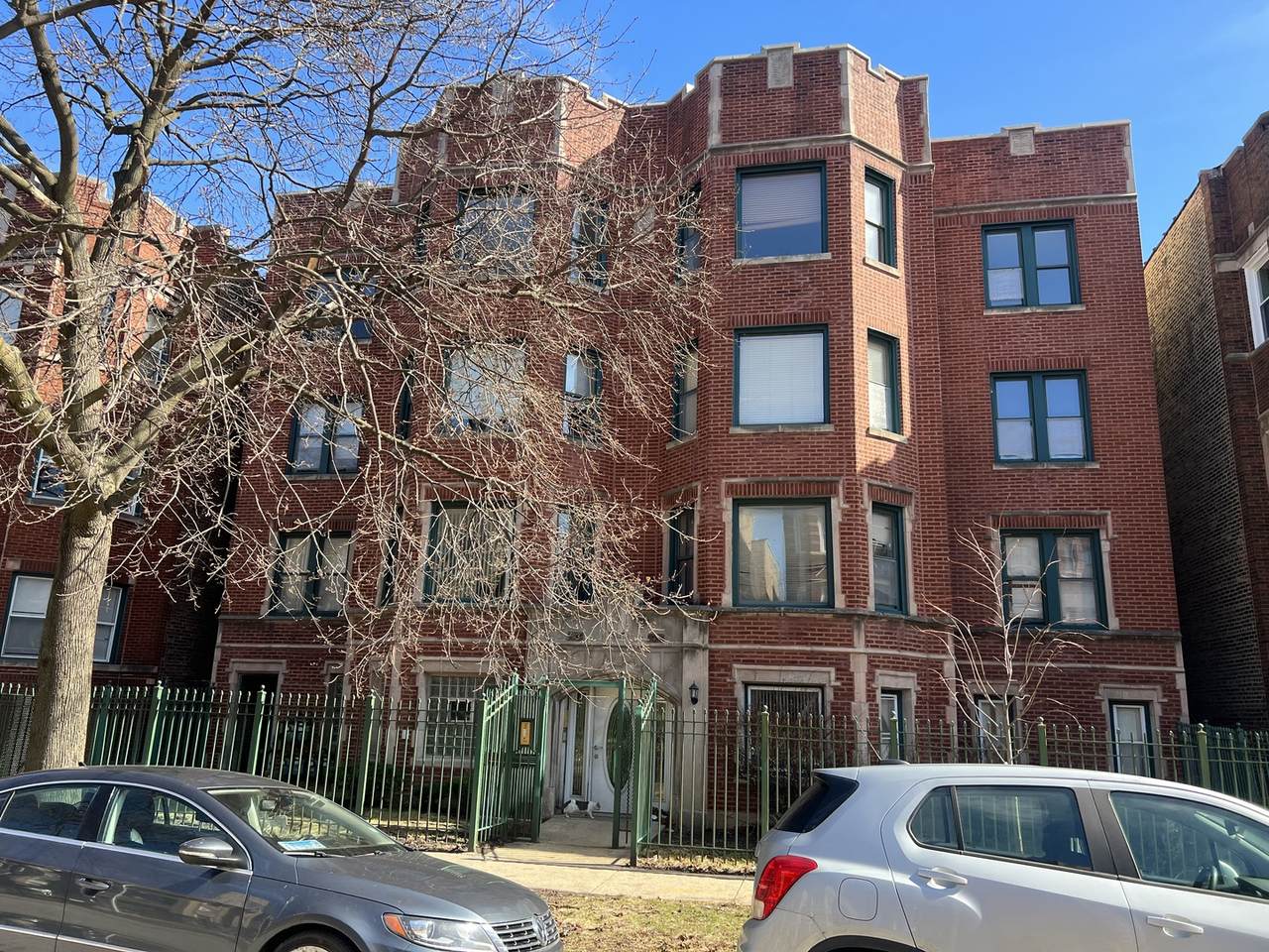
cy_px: 476
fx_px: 953
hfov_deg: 67.3
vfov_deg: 53.1
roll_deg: -1.9
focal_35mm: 26
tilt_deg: +14.2
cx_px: 634
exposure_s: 1/840
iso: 50
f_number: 1.5
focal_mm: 5.7
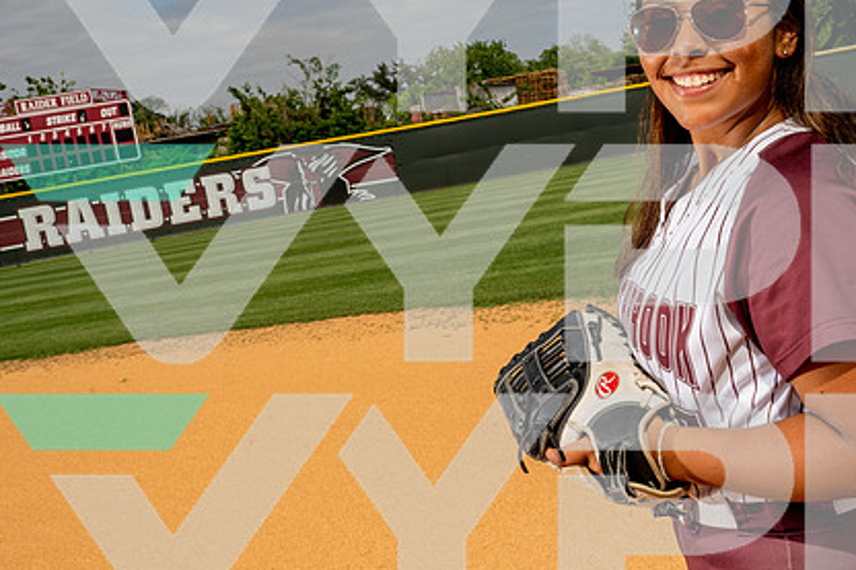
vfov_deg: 25.5
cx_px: 525
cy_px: 254
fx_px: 1260
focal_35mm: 53
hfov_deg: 37.3
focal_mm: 38
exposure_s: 1/250
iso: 100
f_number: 16
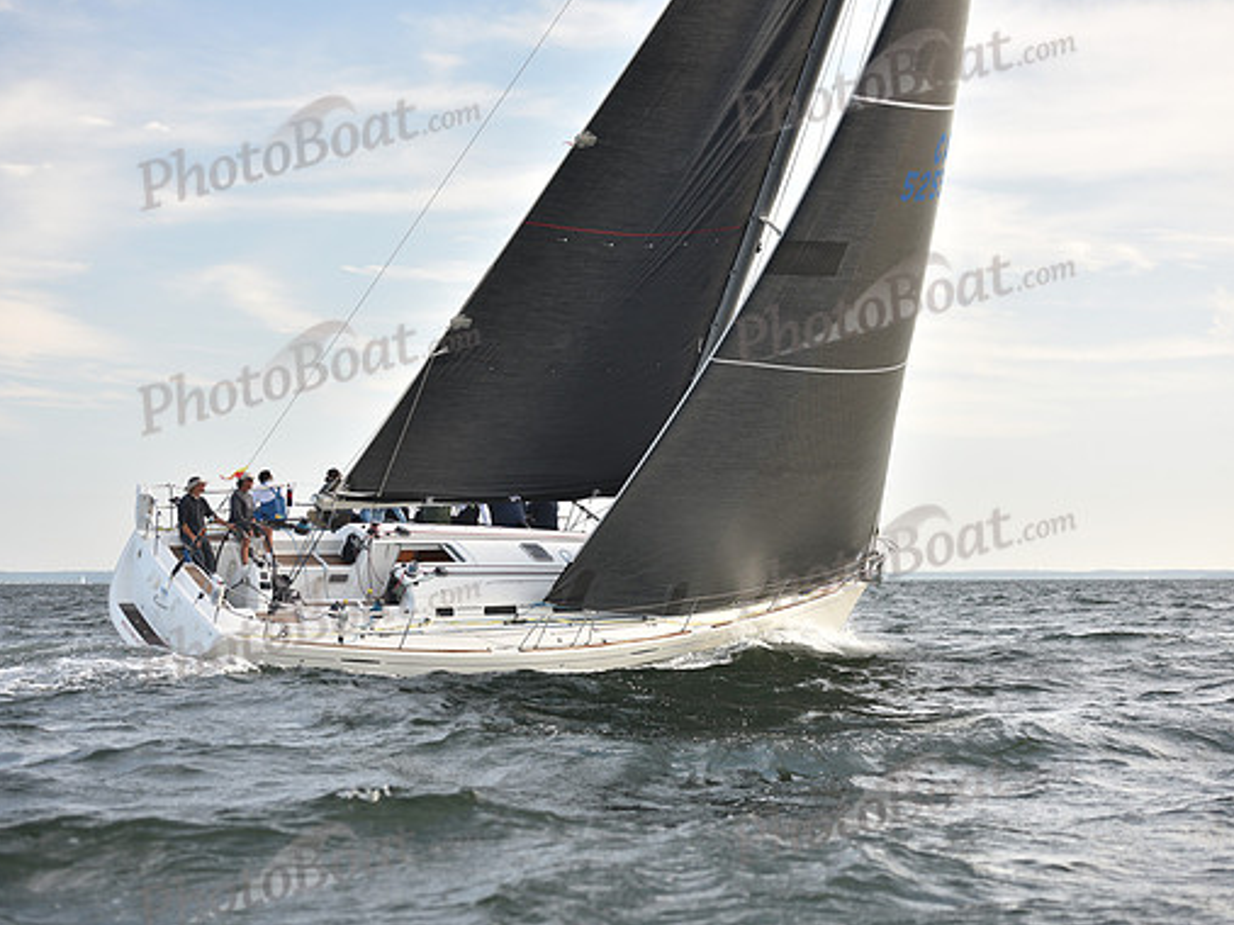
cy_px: 464
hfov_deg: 25.3
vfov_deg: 19.1
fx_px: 2744
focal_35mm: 77
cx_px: 608
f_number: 3.5
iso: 250
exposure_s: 1/320
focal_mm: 70
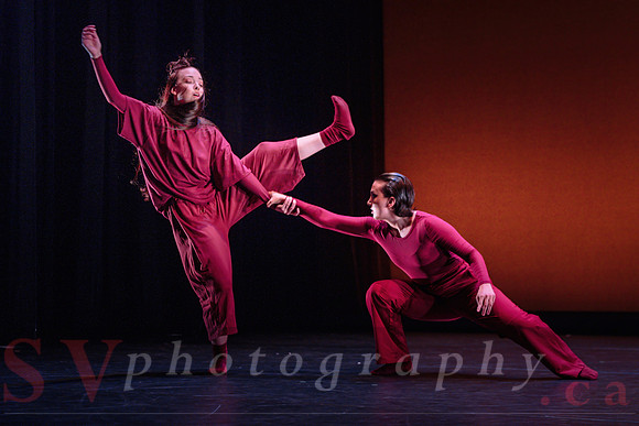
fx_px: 1103
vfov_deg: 21.8
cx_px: 380
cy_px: 252
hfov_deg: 32.2
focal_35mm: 62
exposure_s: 1/250
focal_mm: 52
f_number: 2.8
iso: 2500
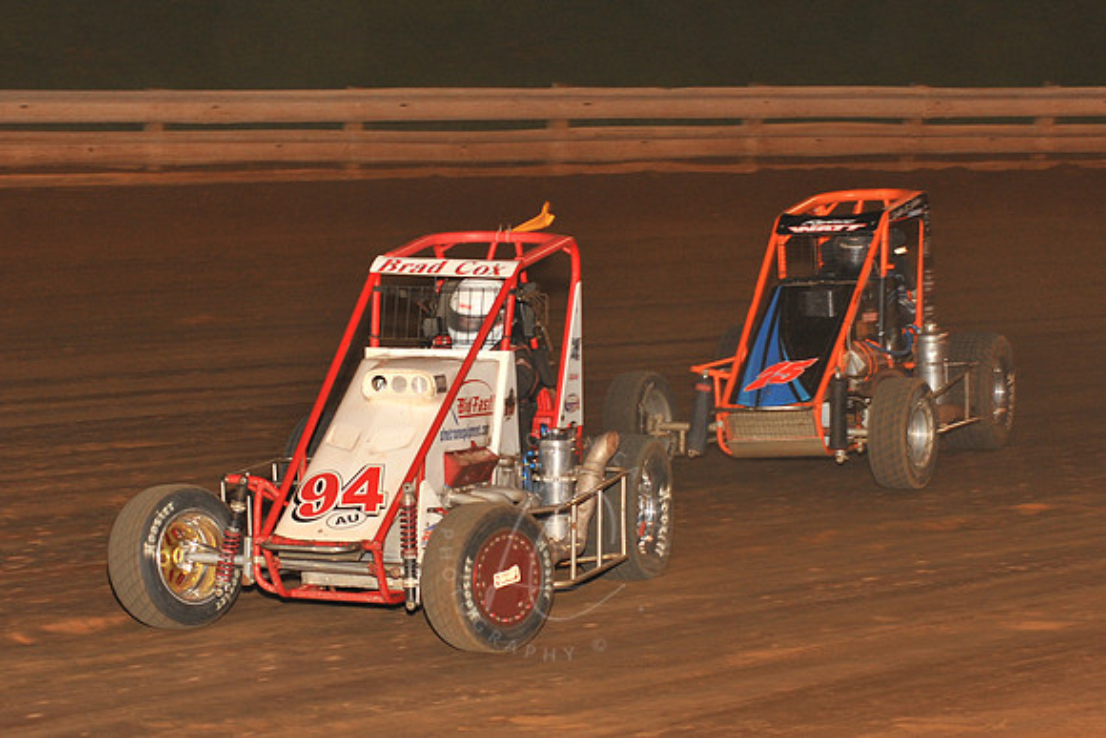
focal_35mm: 80
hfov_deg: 25.4
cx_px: 553
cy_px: 369
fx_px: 2458
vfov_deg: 17.1
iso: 1000
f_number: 6.3
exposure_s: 1/250
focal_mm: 80
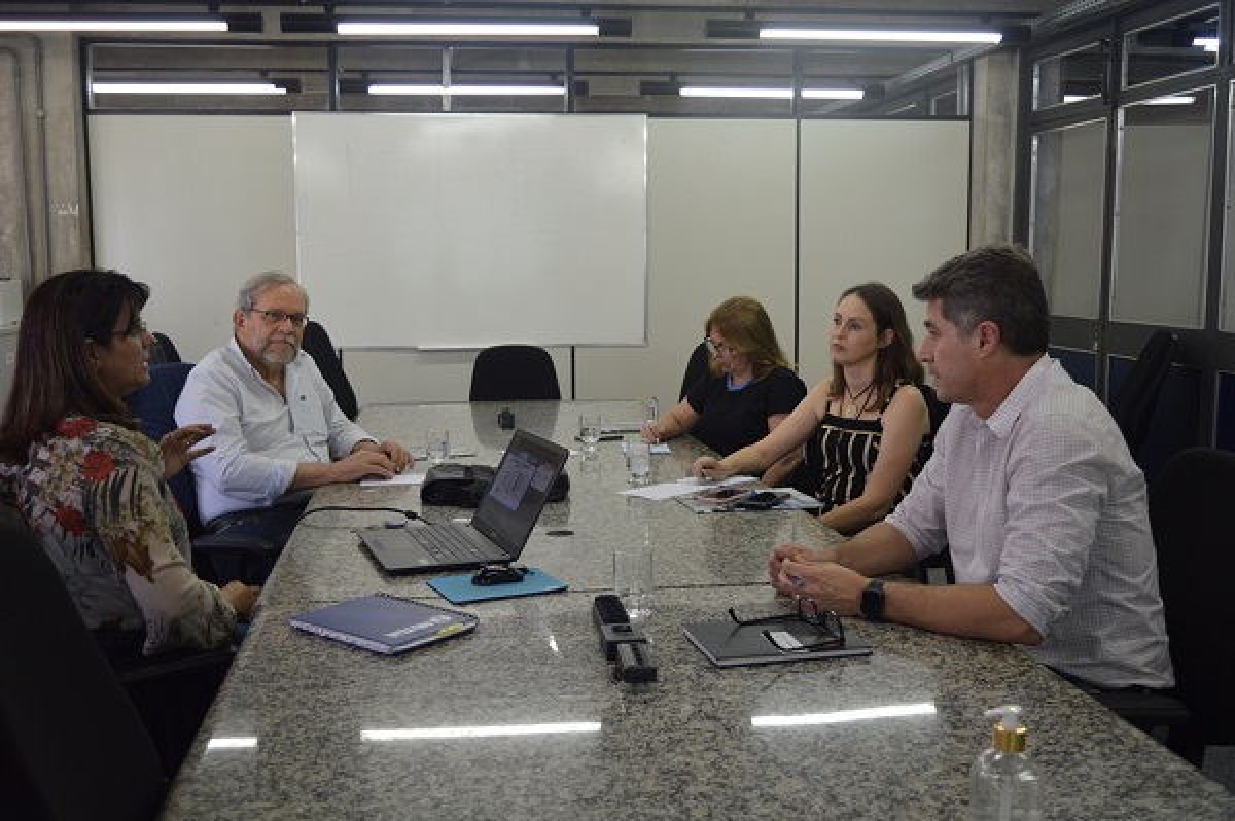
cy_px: 410
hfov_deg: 53.2
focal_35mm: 36
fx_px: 1234
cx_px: 618
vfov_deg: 36.8
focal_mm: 24
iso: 400
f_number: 4
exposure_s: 1/60
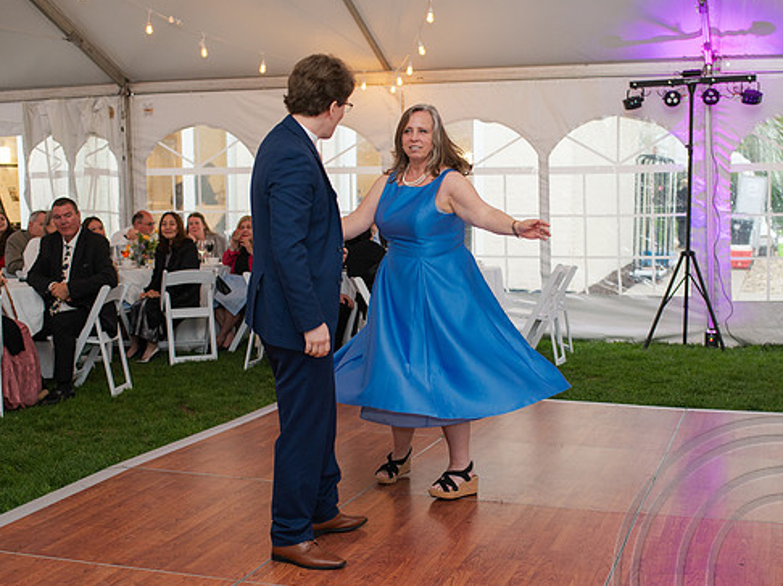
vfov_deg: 29.5
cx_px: 425
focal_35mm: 49
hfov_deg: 38.9
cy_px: 369
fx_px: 1108
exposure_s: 1/200
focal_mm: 35
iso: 800
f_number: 3.2
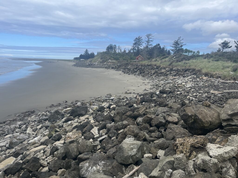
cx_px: 119
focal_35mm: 26
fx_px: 179
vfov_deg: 53.1
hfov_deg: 67.3
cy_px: 89
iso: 50
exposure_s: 1/3049
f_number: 1.6
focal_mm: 5.1
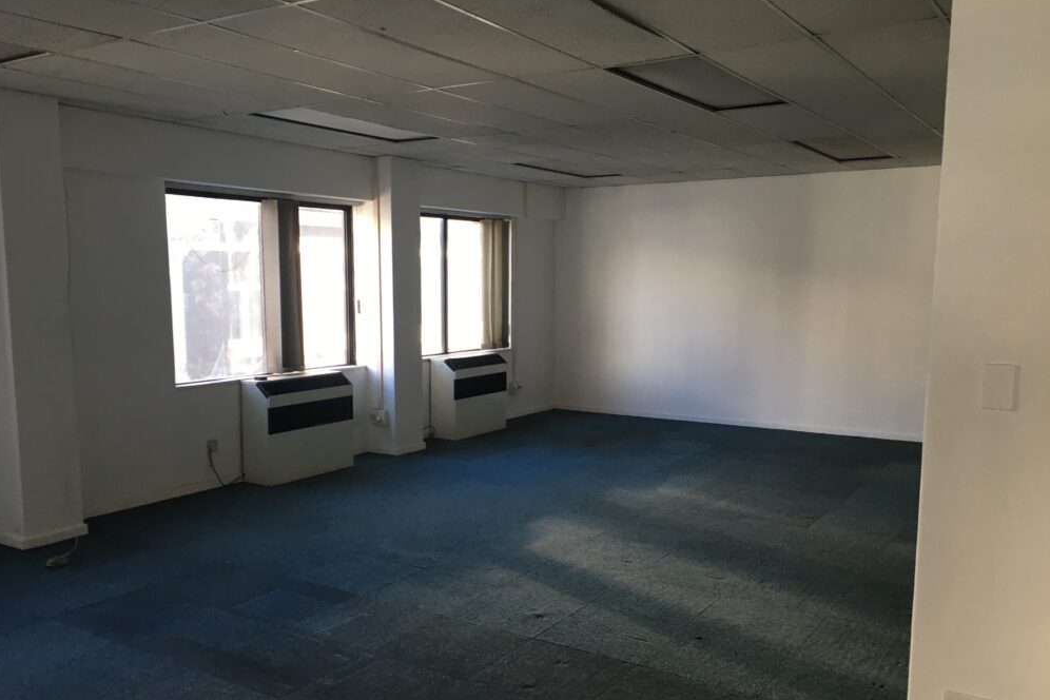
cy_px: 397
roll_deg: +2.3
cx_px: 519
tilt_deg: -6.7
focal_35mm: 31
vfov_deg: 42.2
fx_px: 904
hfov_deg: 60.3
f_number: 2.2
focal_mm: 4.15
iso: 32
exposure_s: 1/33
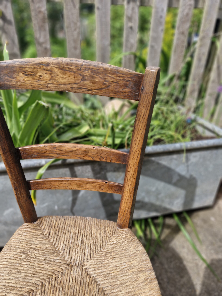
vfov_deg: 73.9
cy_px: 148
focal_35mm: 23
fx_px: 197
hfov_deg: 58.9
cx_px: 111
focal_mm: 5.54
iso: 50
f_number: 1.8
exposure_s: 1/1256
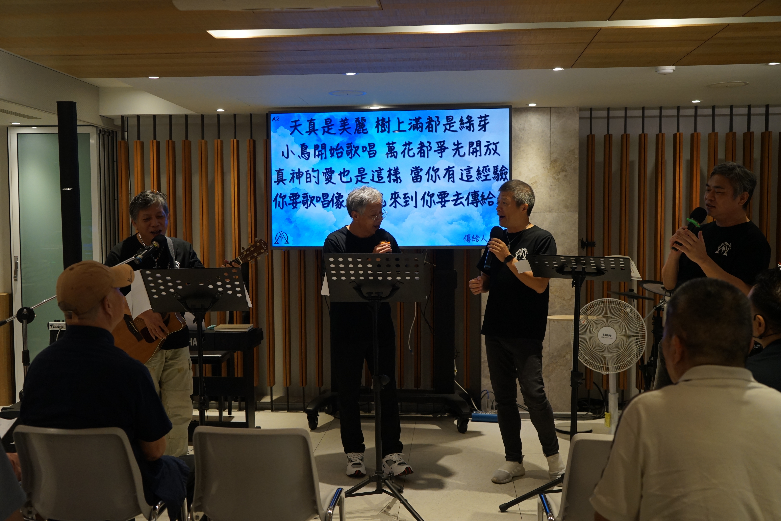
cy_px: 260
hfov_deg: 51.9
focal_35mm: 37
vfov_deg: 35.9
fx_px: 803
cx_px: 390
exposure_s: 1/160
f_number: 4
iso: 1250
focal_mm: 37
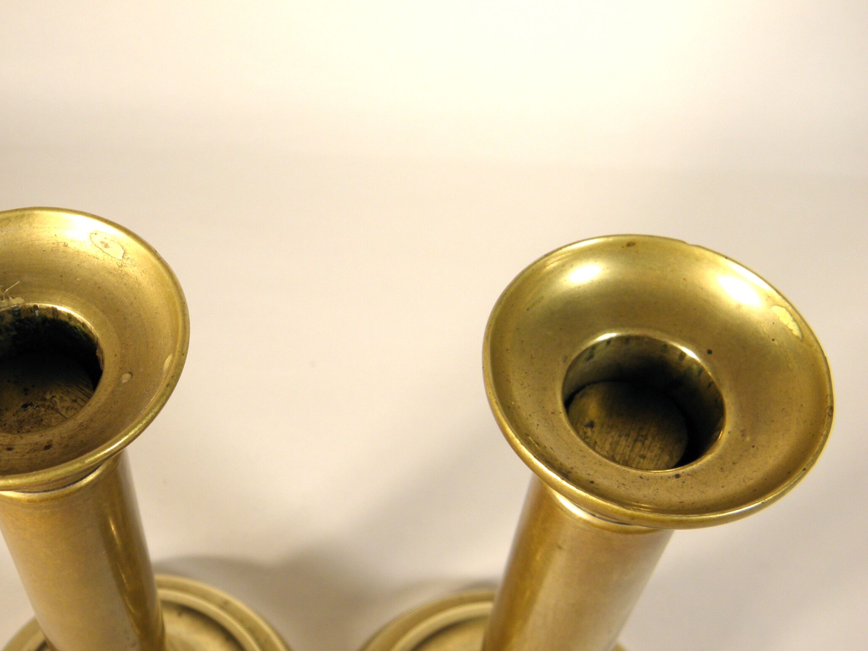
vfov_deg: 30.8
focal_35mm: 47
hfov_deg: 40.2
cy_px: 364
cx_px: 336
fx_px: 1178
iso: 100
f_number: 3.7
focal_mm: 6.8
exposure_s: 1/40
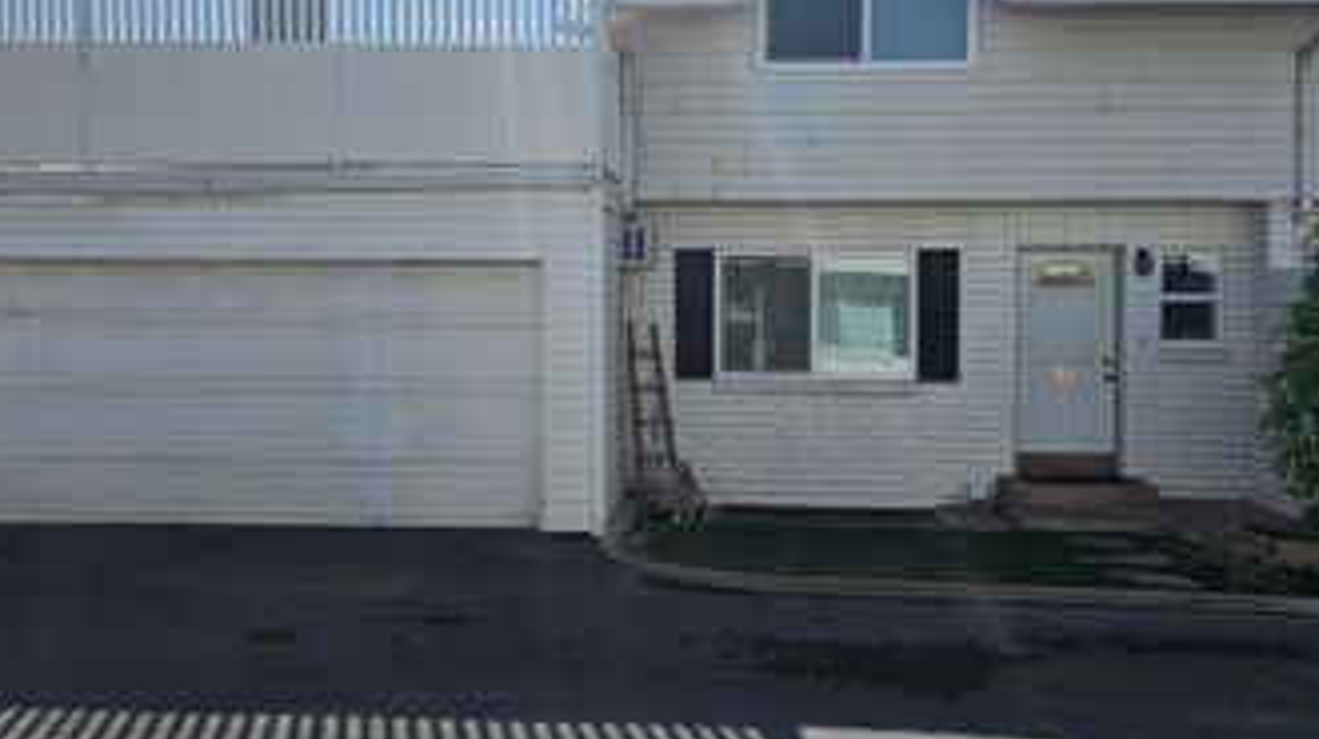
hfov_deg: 52.8
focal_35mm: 38
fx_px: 1328
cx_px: 687
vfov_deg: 31.1
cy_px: 354
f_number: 1.7
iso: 10
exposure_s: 1/992
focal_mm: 6.3
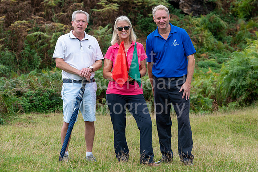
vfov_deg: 11.8
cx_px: 143
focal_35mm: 116
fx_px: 831
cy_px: 77
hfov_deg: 17.6
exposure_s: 1/250
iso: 200
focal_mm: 105
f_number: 5.6
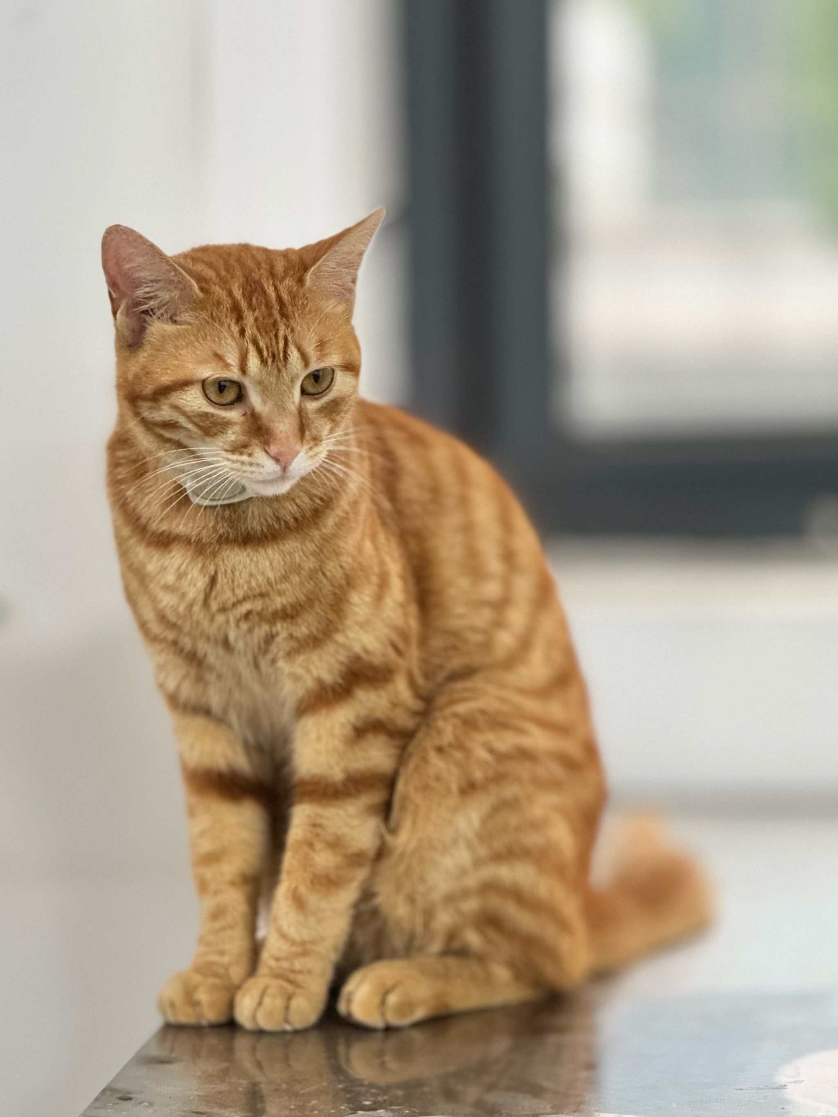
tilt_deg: -4.8
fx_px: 3873
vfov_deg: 16.4
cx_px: 419
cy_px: 558
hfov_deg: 12.3
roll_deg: +1.0
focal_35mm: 120
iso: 640
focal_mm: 15.66
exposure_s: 1/60
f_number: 2.8
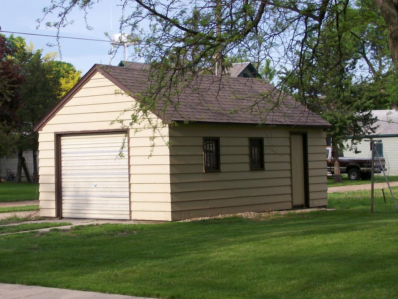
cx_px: 192
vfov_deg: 18.4
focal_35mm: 80
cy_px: 165
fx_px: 920
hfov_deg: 24.4
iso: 80
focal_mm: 11.6
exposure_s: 1/507
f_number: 3.8
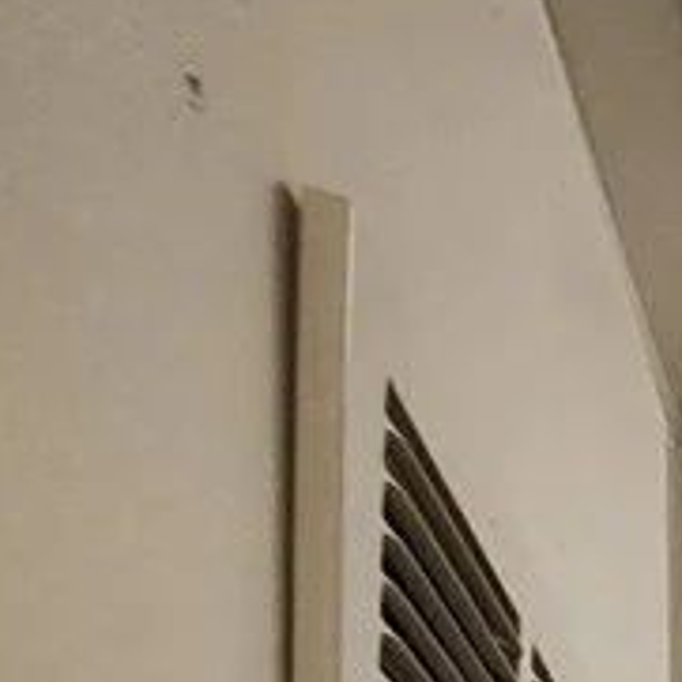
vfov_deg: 17.5
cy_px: 1417
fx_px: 1449
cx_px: 1892
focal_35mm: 65
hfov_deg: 12.7
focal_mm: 2.2
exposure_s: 1/60
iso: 320
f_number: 2.2
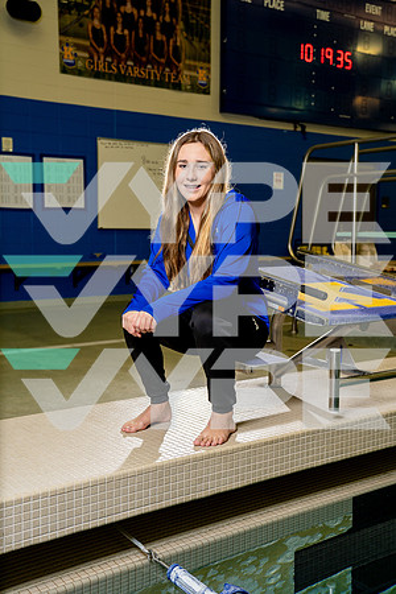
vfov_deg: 46.4
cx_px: 198
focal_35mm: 42
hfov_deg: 31.9
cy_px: 297
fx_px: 693
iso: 400
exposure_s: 1/200
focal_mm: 42
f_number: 4
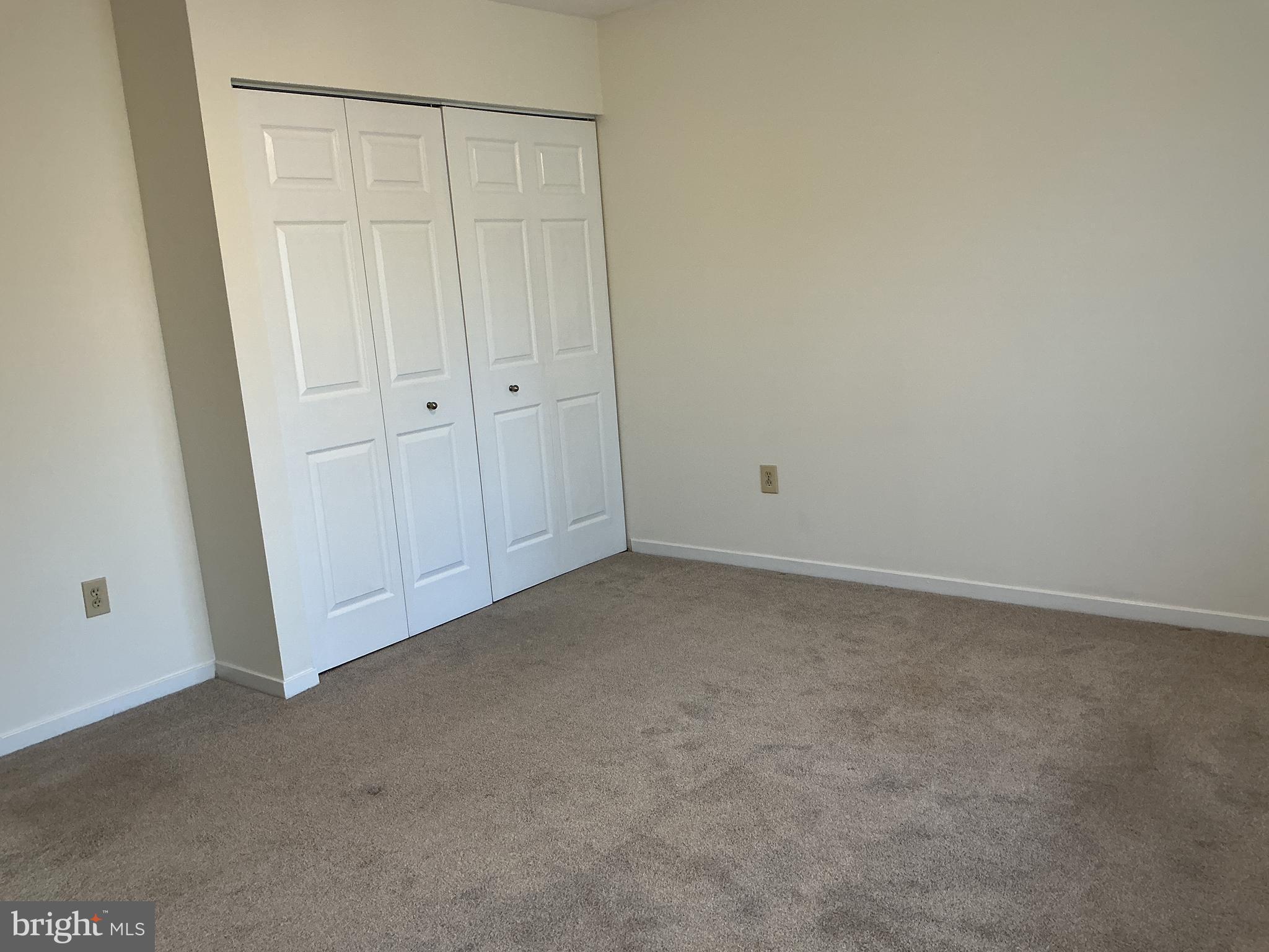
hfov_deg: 61.7
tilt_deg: -9.7
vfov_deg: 48.2
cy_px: 476
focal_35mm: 29
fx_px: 1063
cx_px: 634
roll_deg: +5.2
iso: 40
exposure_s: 1/60
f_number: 1.8
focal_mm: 3
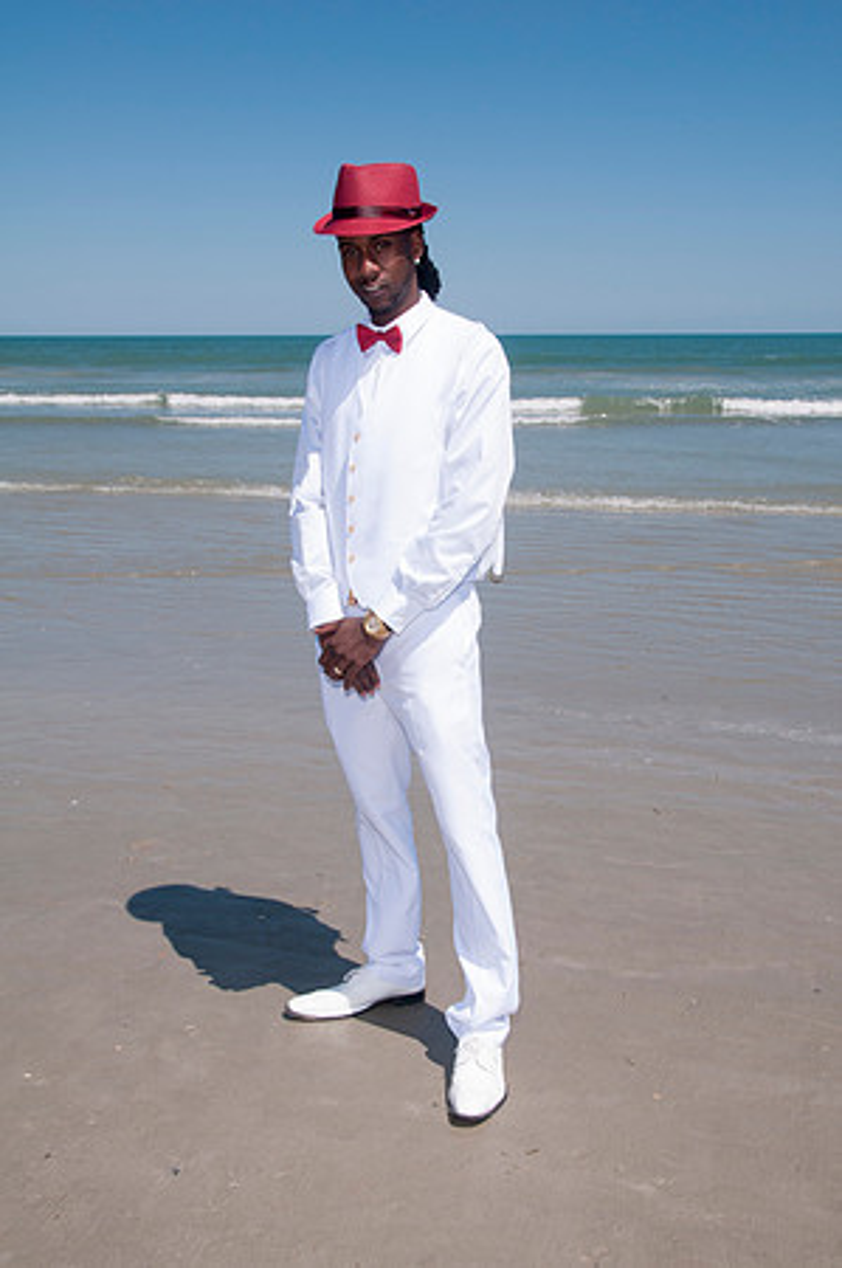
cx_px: 421
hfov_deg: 34.1
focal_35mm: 39
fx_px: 1371
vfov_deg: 49.6
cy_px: 634
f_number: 13
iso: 100
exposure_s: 1/250
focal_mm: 26
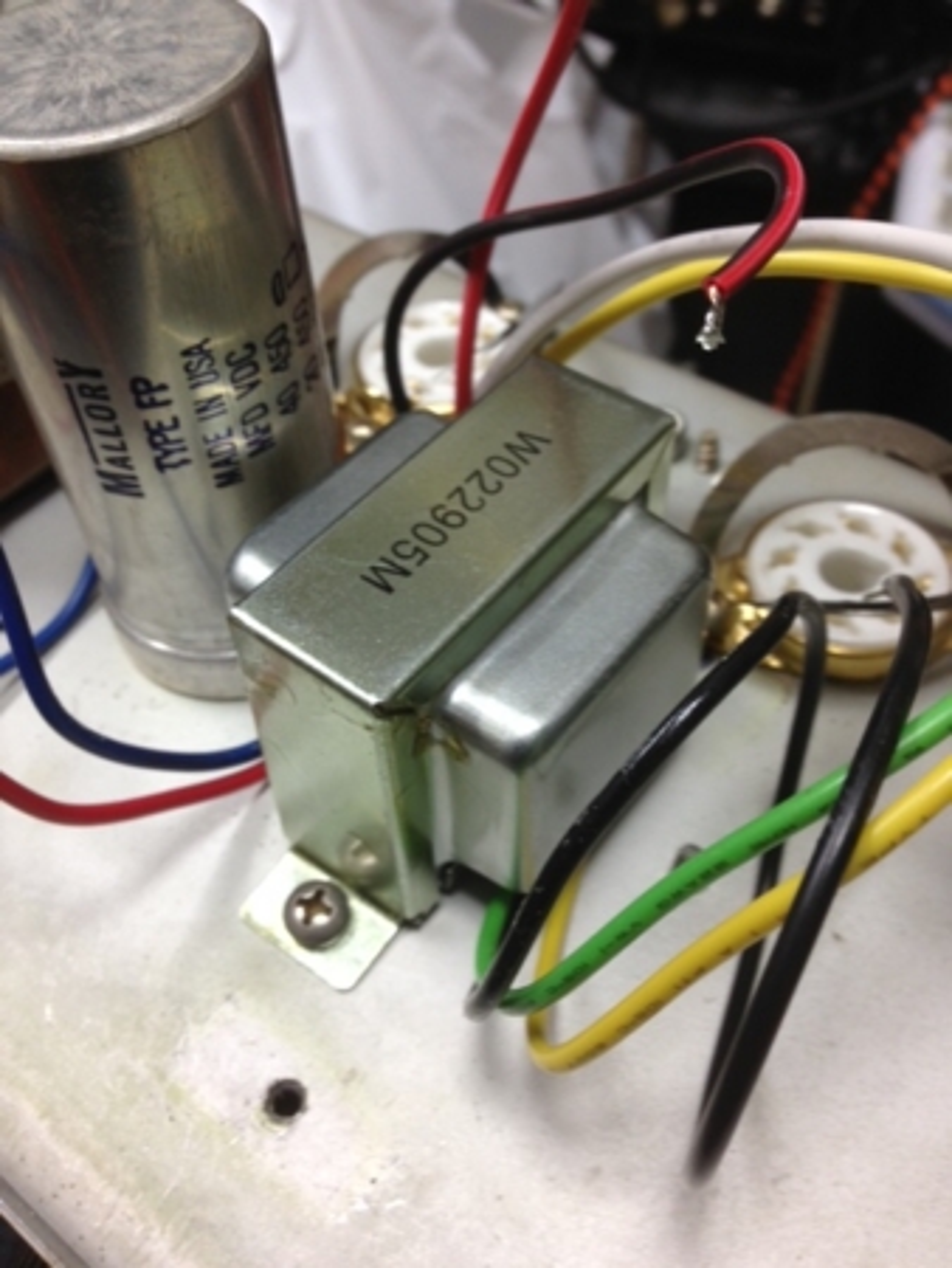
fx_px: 1209
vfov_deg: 55.3
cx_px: 476
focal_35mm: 33
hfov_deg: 43.0
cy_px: 634
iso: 50
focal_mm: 4.13
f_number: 2.4
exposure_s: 1/24
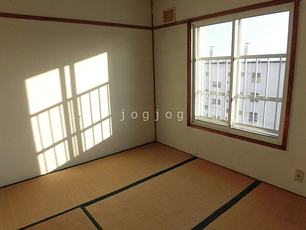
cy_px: 115
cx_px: 153
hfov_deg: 71.6
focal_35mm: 24
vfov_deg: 56.8
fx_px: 212
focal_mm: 4.3
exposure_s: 1/400
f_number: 3.1
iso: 100
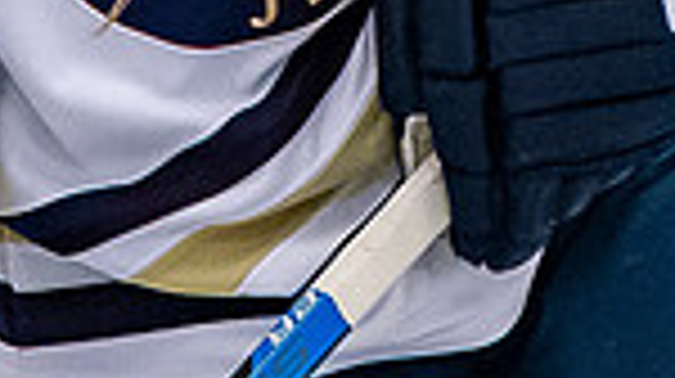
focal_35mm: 1972
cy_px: -1158
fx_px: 35258
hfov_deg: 1.1
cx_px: 101
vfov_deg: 0.6
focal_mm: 180
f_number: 3.5
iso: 2000
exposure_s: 1/1000
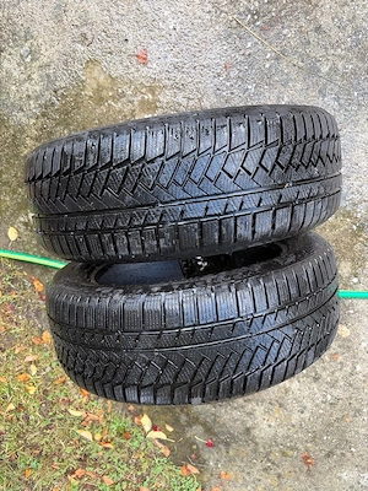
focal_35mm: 26
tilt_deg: -75.8
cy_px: 246
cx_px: 184
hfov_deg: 53.1
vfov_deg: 67.3
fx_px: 369
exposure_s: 1/139
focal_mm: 5.96
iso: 32
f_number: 1.6
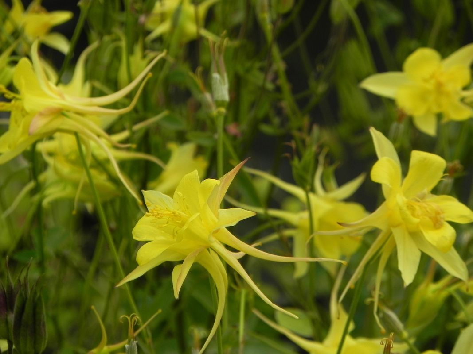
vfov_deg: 3.9
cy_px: 177
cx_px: 236
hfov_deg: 5.3
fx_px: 5151
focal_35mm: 377
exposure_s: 1/1000
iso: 160
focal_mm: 67.2
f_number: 5
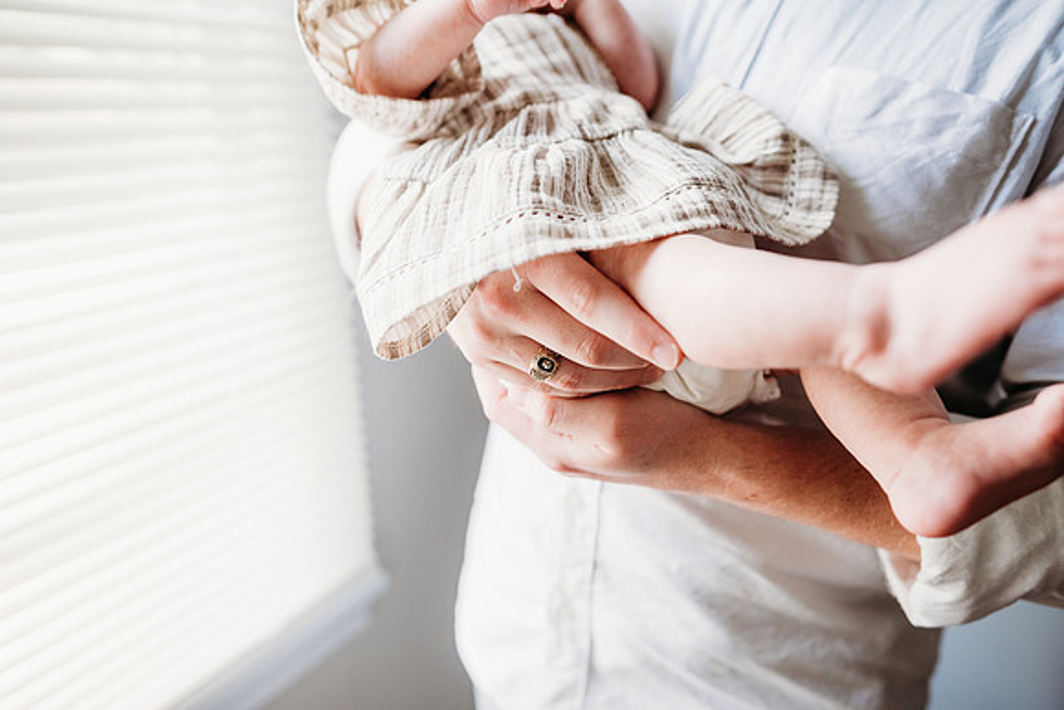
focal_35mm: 24
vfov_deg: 53.2
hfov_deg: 73.7
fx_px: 709
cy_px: 355
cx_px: 532
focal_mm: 24
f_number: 2.5
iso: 500
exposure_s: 1/200
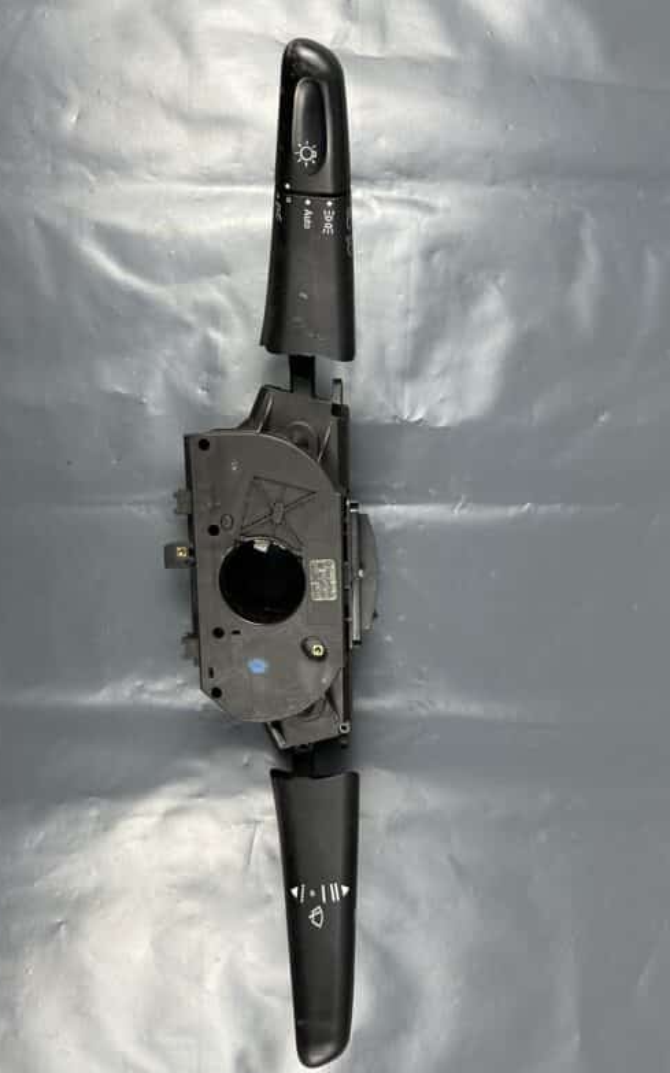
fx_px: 760
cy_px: 547
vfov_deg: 70.4
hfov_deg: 47.5
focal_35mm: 26
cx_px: 303
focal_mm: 6.86
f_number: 1.78
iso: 160
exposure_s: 1/100
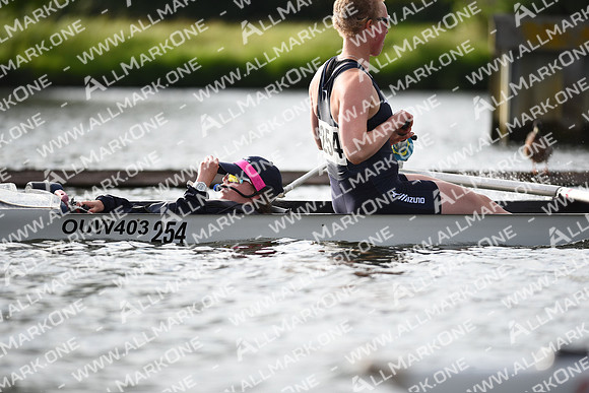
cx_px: 294
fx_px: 4909
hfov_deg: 6.9
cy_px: 196
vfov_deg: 4.6
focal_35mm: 300
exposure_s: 1/1600
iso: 320
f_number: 4
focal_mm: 300
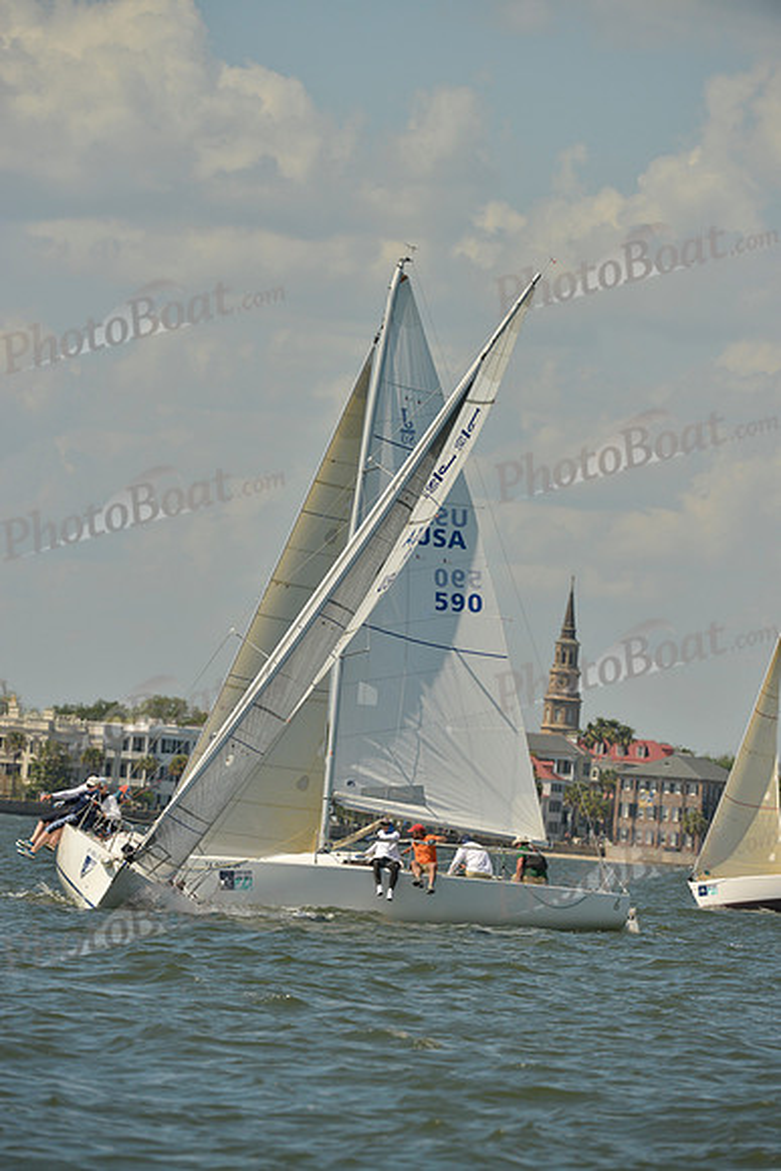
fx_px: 9756
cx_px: 390
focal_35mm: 300
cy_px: 586
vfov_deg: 6.9
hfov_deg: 4.6
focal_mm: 300
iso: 280
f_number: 8
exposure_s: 1/1600
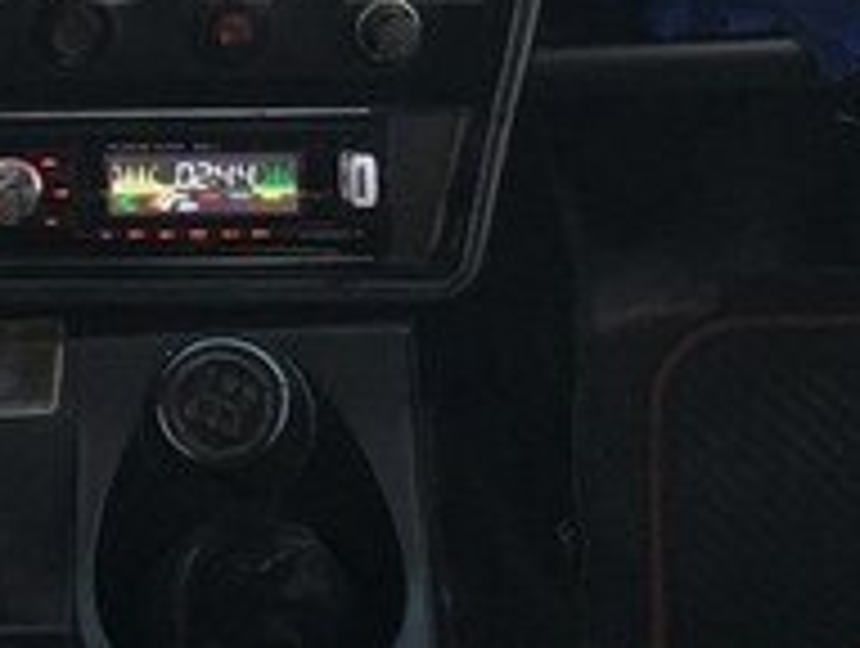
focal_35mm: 100
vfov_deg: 14.5
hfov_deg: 19.1
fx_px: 2489
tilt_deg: -22.0
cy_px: -65
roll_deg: -2.6
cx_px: 23
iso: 200
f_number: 2.2
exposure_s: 1/33
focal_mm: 4.15
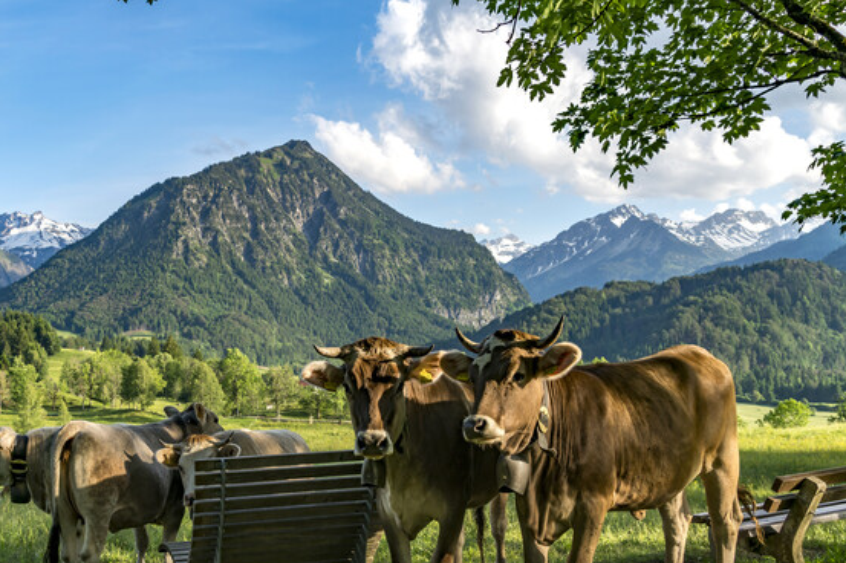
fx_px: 892
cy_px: 356
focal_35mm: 38
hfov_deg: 50.1
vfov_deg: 34.8
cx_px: 301
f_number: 6.3
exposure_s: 1/400
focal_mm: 28
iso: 200
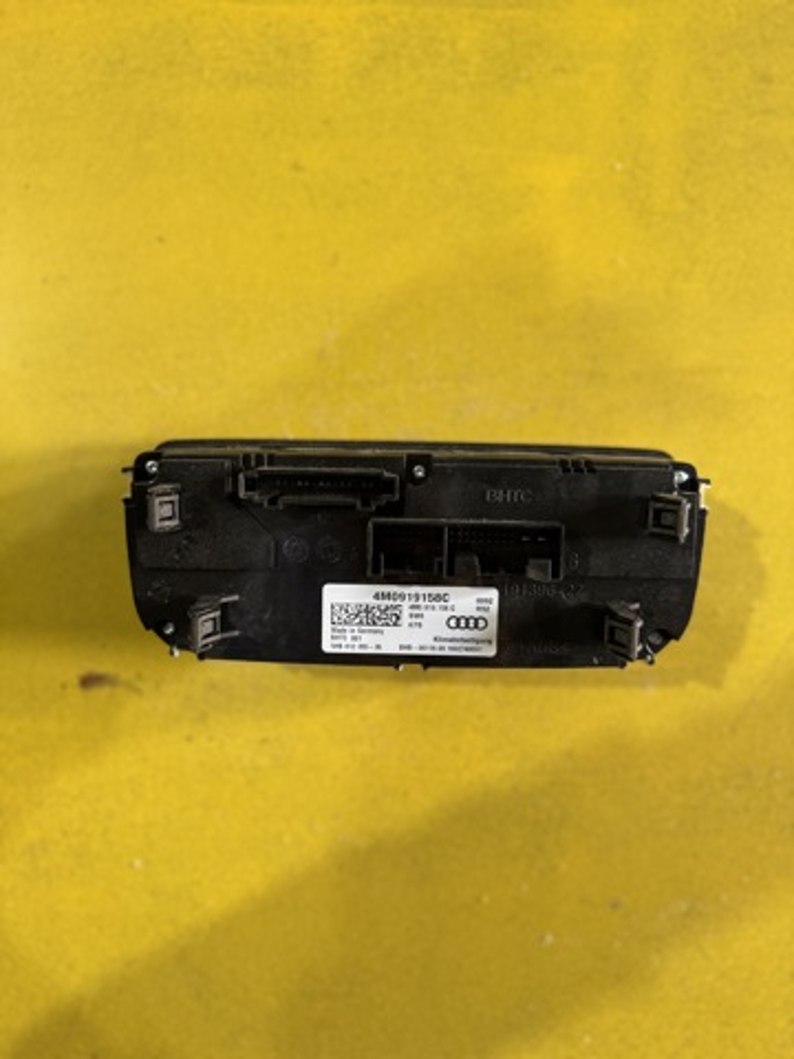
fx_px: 734
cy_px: 530
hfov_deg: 56.8
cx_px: 397
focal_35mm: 24
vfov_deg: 71.6
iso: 320
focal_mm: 6.76
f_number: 1.78
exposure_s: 1/60
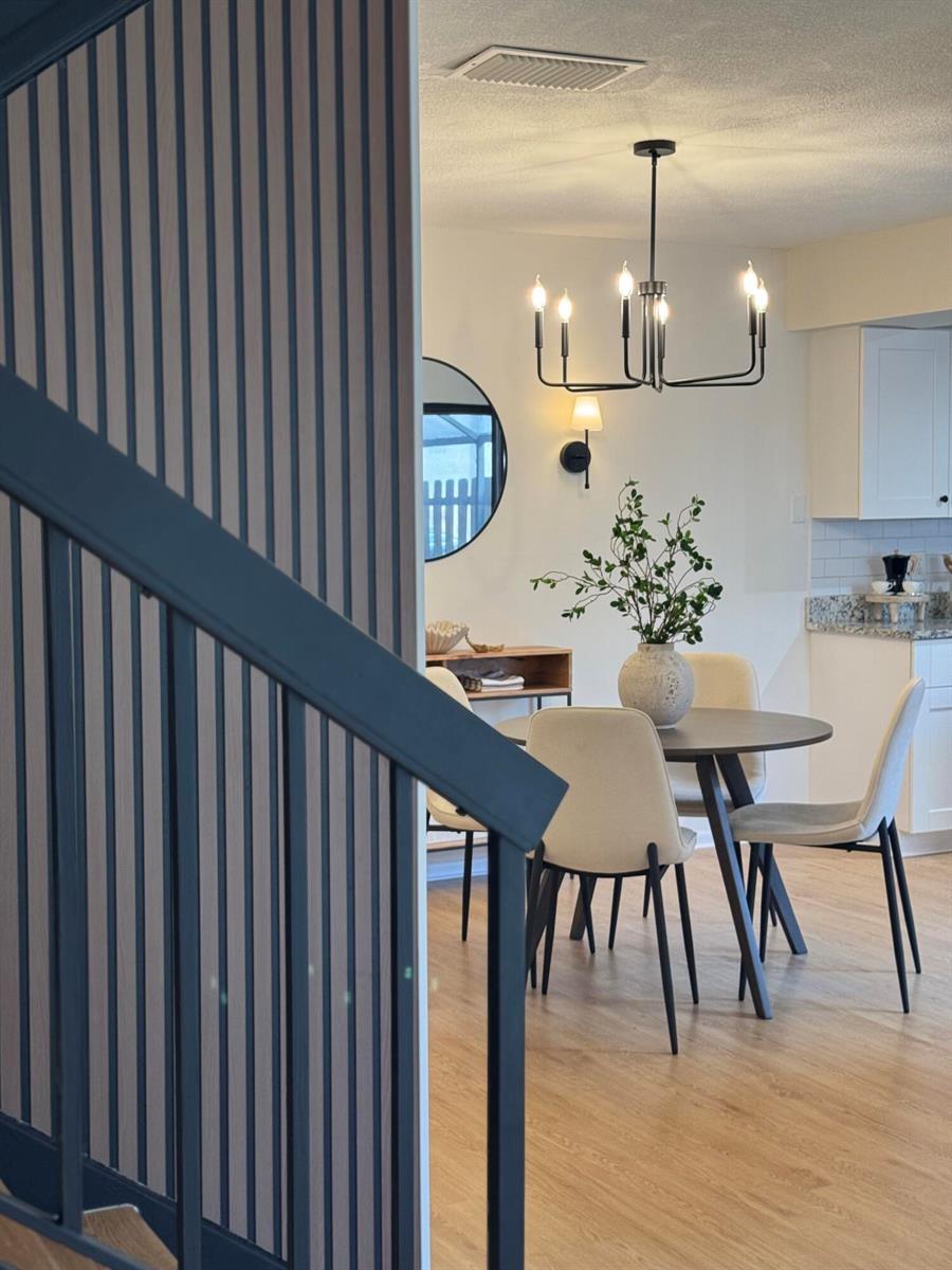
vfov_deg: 39.7
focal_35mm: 48
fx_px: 1760
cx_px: 476
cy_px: 635
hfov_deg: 30.3
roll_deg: +0.7
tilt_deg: -4.3
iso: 80
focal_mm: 6.76
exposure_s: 1/60
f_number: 1.78
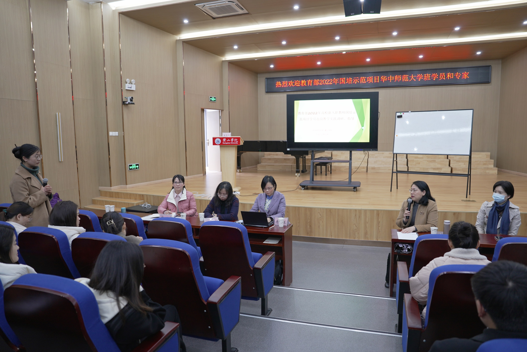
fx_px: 352
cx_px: 264
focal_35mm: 24
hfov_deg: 73.7
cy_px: 176
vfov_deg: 53.2
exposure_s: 1/30
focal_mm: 24
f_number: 2.8
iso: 500
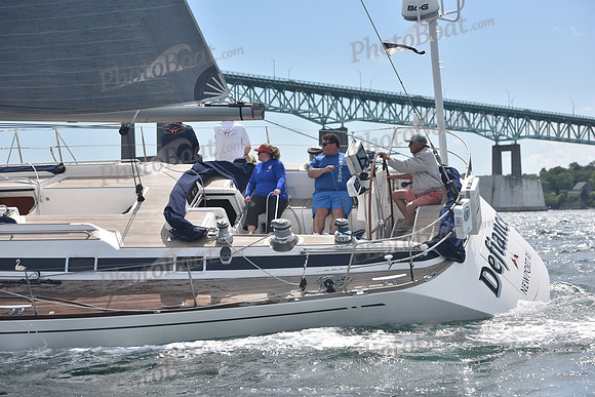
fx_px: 1521
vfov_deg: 14.9
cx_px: 298
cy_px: 198
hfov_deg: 22.1
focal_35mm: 92
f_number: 6.3
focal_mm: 92
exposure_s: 1/800
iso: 320
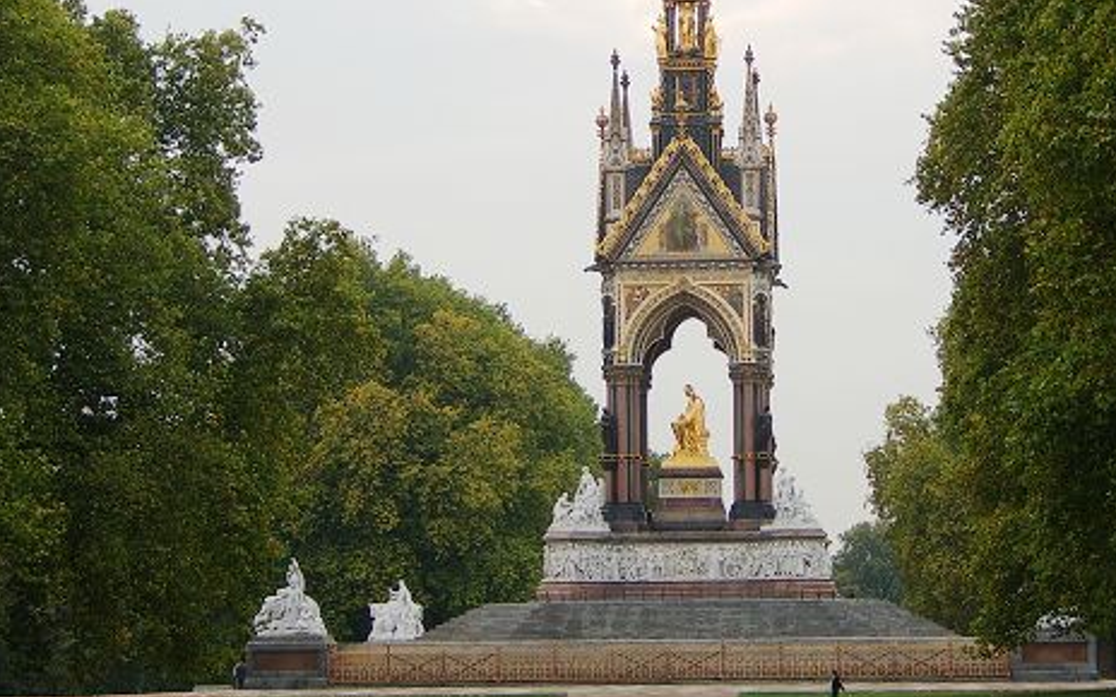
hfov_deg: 21.6
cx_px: 635
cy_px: 262
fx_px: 2920
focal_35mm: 96
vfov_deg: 13.6
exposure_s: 1/78
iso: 50
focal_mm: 18.38
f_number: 4
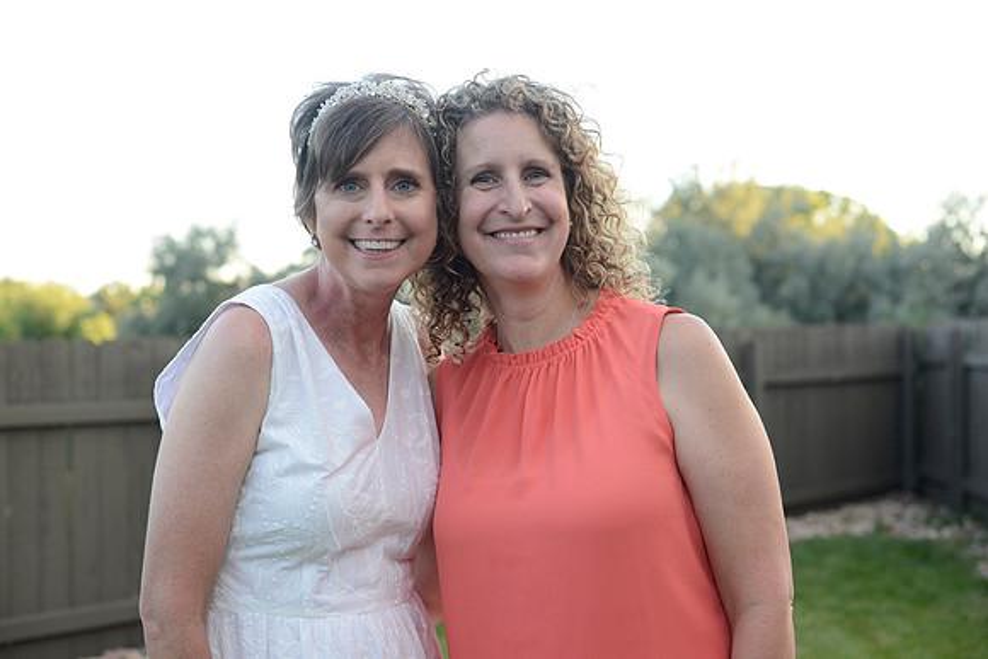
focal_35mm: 50
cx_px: 494
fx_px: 1372
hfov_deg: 39.6
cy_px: 330
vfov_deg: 27.0
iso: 400
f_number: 4
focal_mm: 50
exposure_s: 1/200
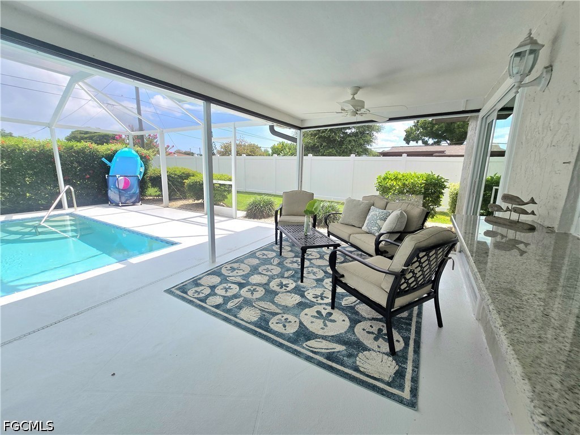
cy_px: 218
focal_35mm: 13
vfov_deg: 89.9
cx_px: 290
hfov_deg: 106.2
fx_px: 218
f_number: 2.2
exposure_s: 1/1429
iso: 50
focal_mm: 2.2
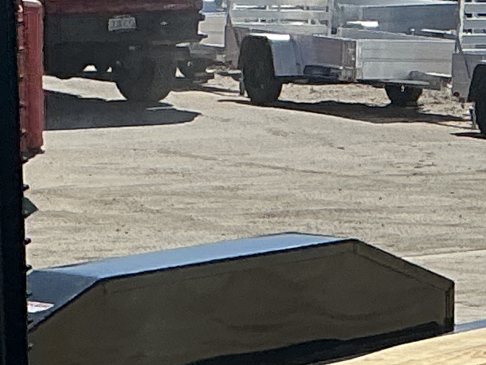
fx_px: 2598
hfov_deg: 10.7
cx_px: 385
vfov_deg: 7.8
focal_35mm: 185
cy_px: 611
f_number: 1.8
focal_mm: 3
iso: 25
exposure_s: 1/2959
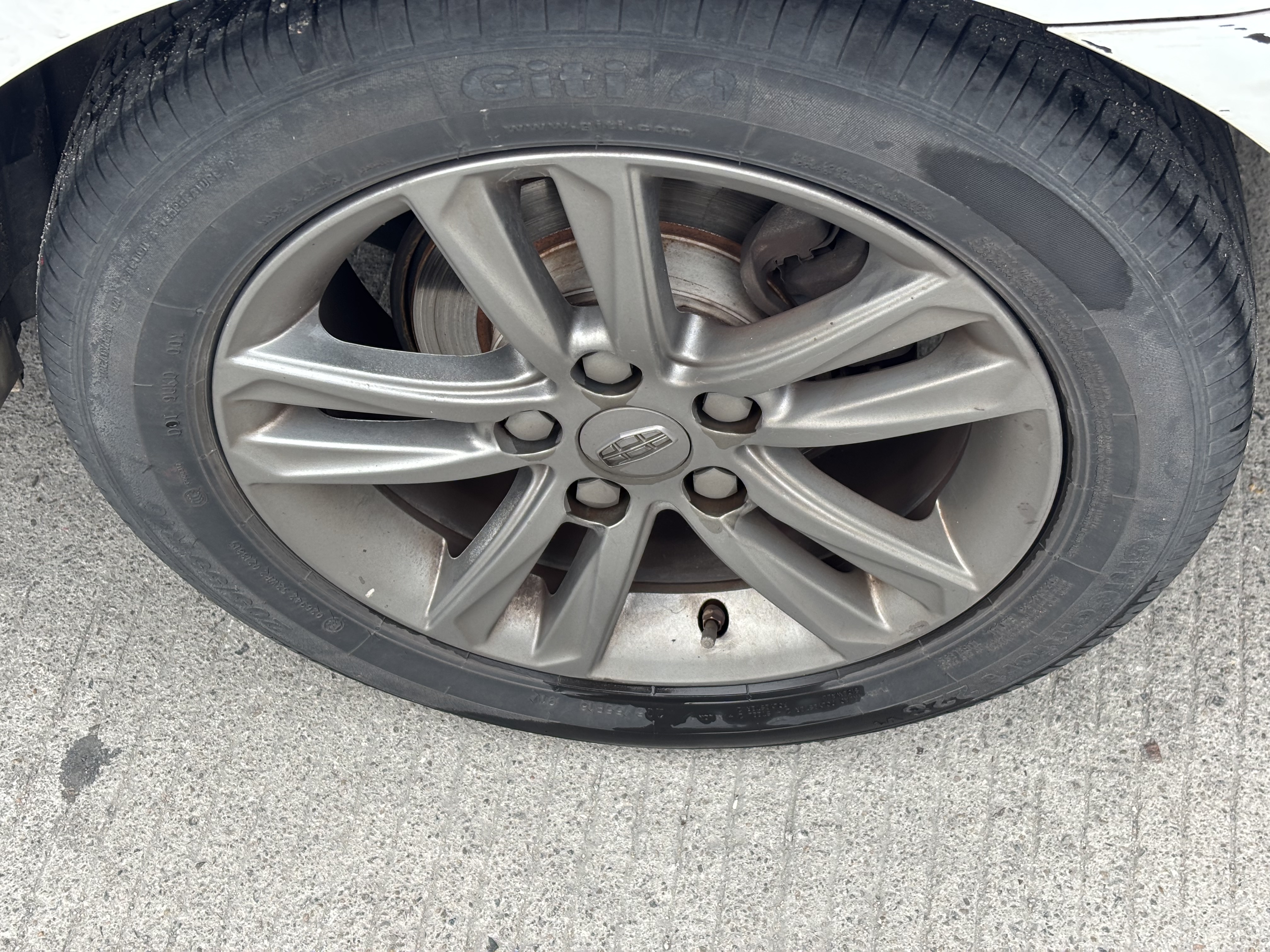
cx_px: 635
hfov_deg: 36.8
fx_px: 1908
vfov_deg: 28.0
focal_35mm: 52
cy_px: 476
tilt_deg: -53.2
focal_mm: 5.96
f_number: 1.6
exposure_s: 1/188
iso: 32
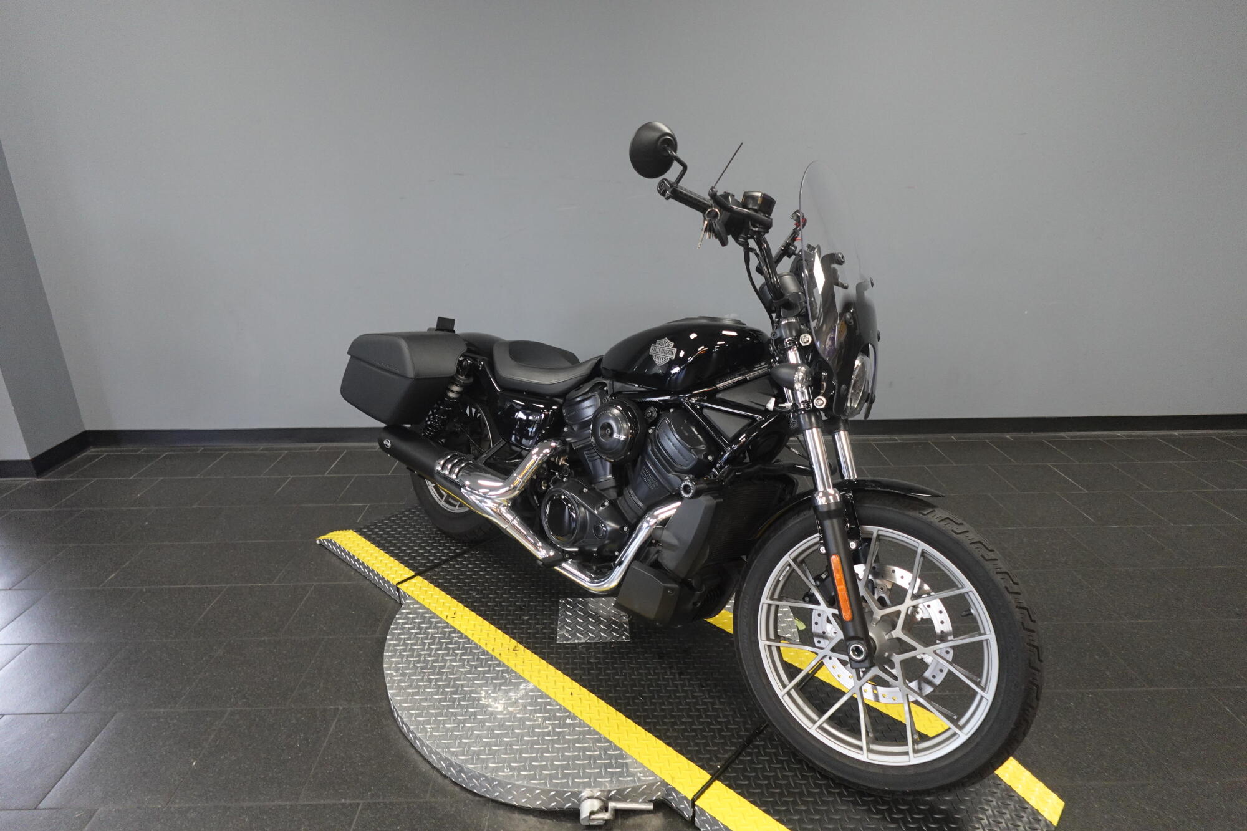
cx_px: 624
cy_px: 416
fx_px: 693
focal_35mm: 20
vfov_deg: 61.9
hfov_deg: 84.0
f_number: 2
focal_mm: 7.6
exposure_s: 1/125
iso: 1000
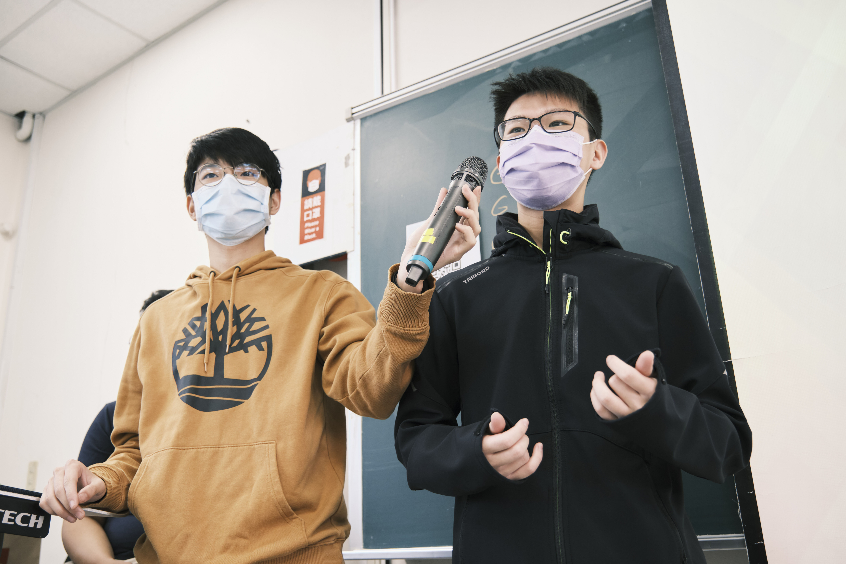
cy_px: 282
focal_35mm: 31
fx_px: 728
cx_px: 423
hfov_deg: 60.3
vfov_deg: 42.3
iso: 400
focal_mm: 20.6
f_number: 2.8
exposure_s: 1/90
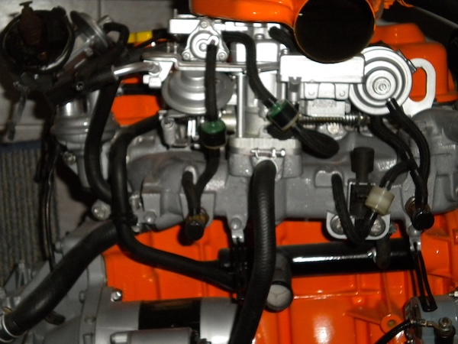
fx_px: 900
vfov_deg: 21.6
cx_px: 229
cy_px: 172
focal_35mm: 68
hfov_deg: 28.6
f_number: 4.6
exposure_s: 1/60
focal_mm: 12.3
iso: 400
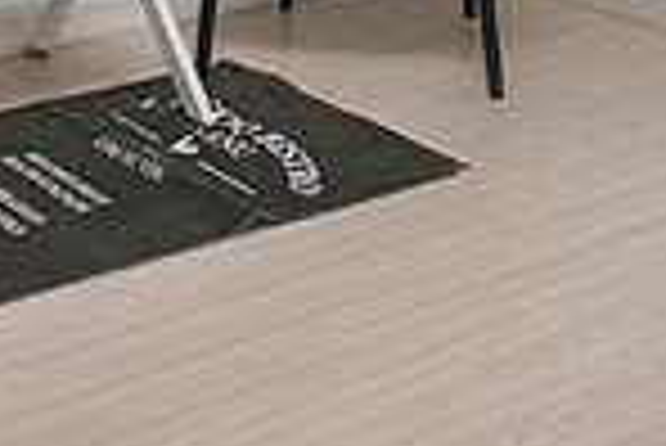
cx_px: 198
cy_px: -446
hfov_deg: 24.8
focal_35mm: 81
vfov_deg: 14.2
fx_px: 1500
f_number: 9
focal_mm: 10
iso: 800
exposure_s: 1/30
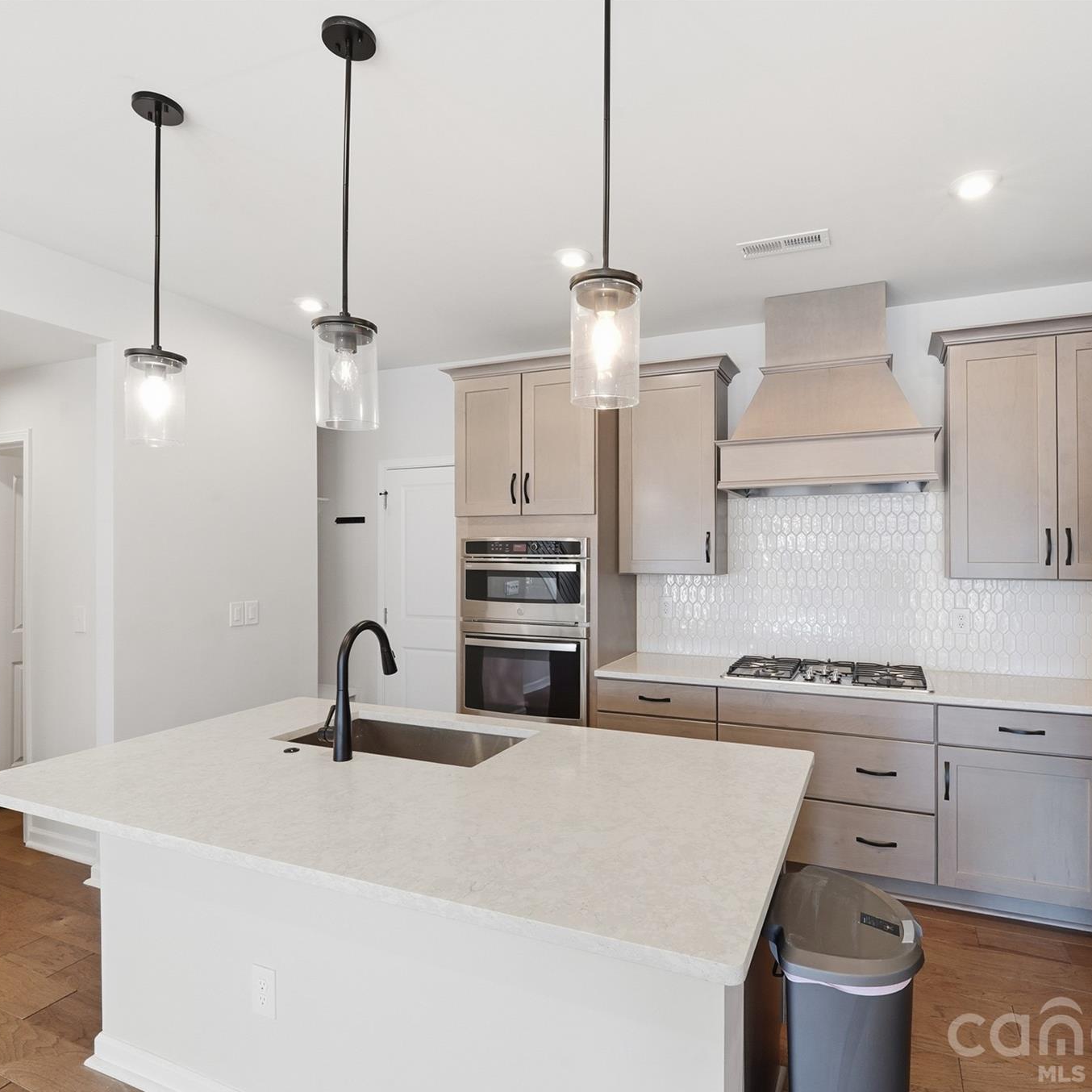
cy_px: 546
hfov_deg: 80.4
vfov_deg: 80.7
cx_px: 607
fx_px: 642
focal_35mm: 18
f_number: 11
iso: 400
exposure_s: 1/60
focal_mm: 14
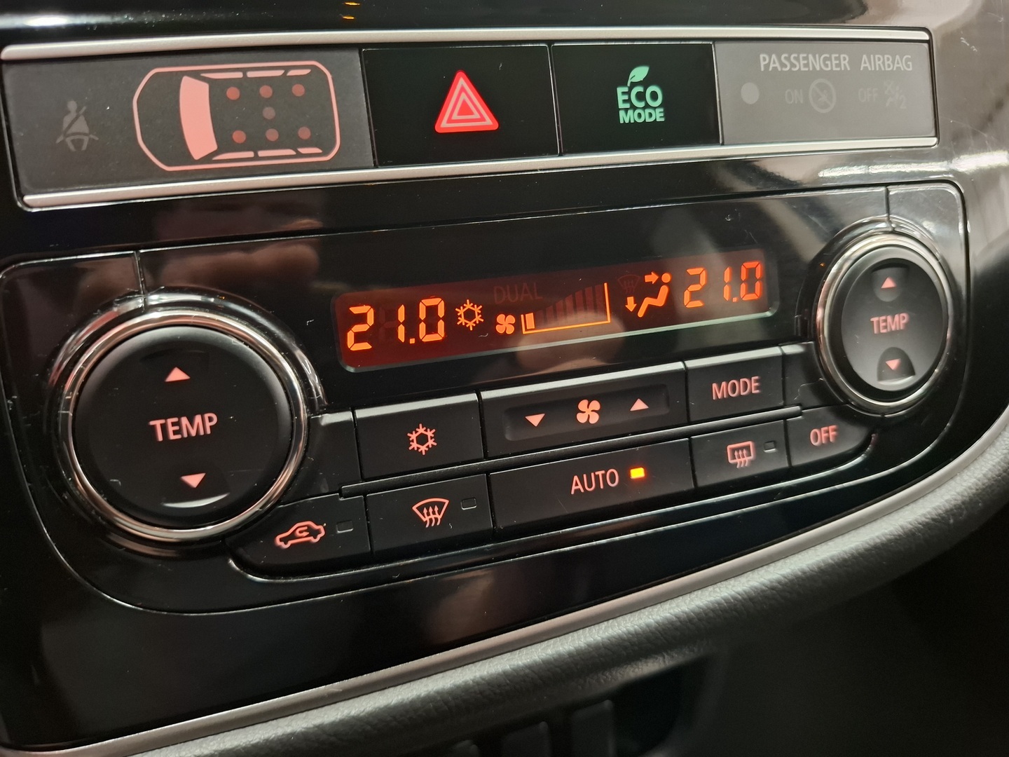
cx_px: 504
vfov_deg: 58.9
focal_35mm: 23
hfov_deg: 73.9
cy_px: 378
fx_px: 670
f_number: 1.8
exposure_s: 1/25
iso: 800
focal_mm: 5.54
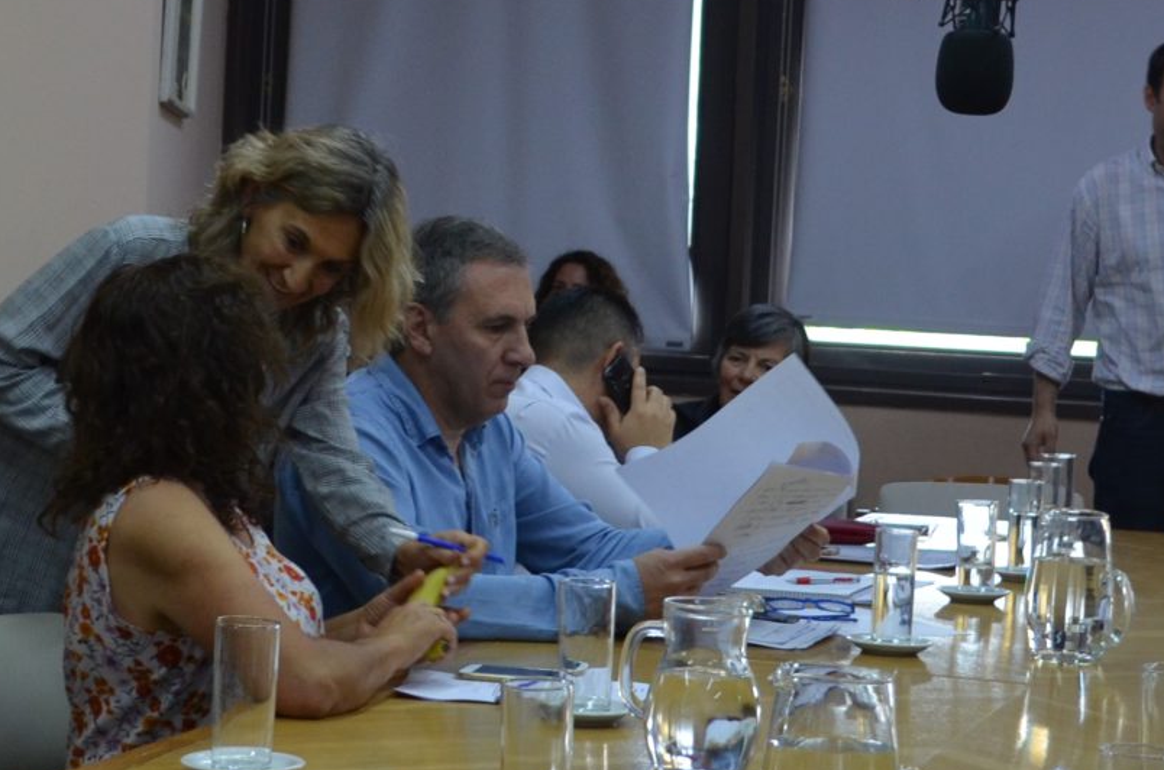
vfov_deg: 27.9
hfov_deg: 41.2
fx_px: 1548
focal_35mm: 48
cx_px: 611
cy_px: 376
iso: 400
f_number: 4.5
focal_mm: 22
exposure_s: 1/80
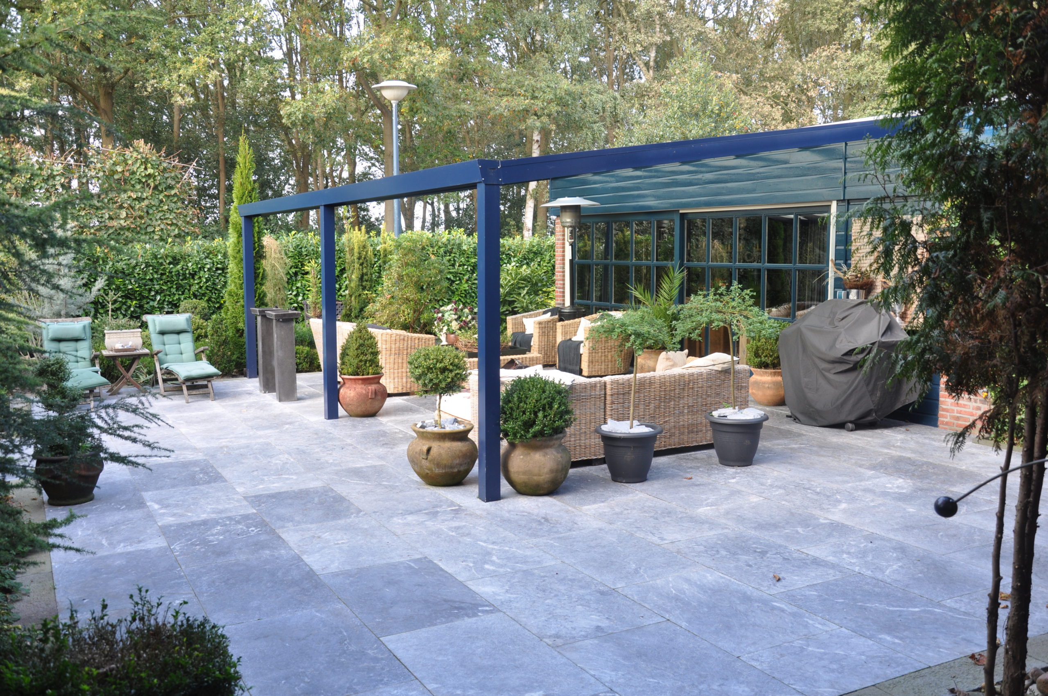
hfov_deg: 57.3
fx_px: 959
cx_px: 524
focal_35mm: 33
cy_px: 348
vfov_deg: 39.9
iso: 200
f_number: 6.3
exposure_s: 1/40
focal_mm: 22
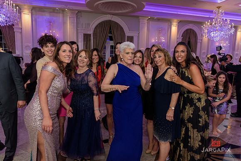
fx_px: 174
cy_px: 80
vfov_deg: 49.6
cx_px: 120
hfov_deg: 69.4
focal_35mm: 26
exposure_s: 1/125
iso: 1600
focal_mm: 26
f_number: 3.2
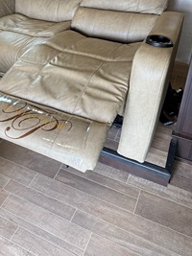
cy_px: 68
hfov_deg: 39.0
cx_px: 59
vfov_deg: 49.6
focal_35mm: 36
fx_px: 266
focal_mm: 6.76
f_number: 1.78
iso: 160
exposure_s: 1/121
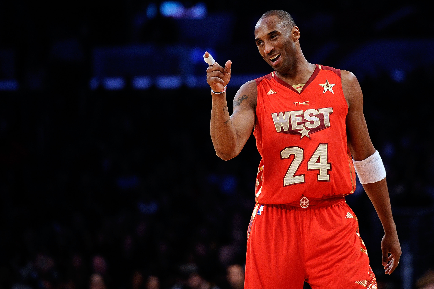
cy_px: 144
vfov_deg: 6.9
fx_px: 2410
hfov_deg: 10.3
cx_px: 217
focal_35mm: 200
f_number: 2.8
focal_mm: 200
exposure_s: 1/1000
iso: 3200
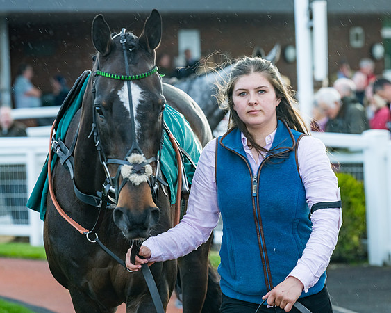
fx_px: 1983
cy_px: 139
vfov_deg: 9.0
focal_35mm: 171
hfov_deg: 11.3
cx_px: 223
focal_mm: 135
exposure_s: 1/250
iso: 1000
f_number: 5
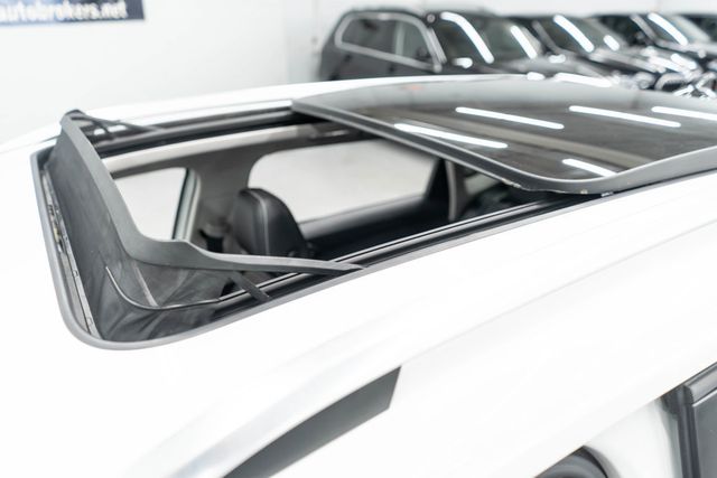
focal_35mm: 28
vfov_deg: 46.4
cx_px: 358
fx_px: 558
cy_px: 239
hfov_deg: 65.5
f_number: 3.2
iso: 400
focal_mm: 28
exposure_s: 1/40
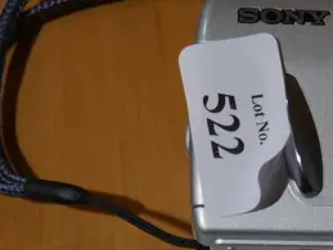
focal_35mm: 150
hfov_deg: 12.8
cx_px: 420
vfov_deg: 9.6
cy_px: 396
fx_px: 1445
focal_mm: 19
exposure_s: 1/80
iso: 200
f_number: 4.1
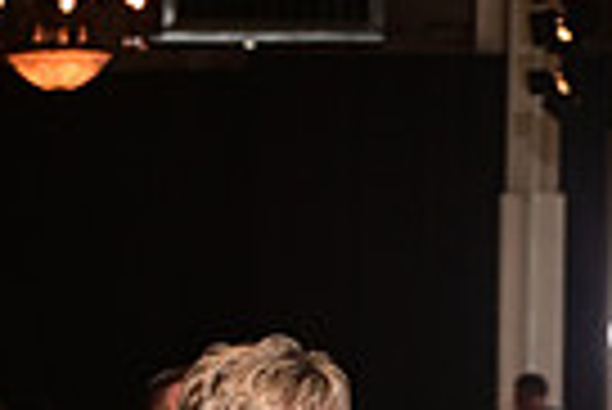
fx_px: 6671
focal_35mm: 392
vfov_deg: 3.4
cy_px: 1221
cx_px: -202
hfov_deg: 5.2
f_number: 6.3
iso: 1000
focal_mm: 92
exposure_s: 1/125
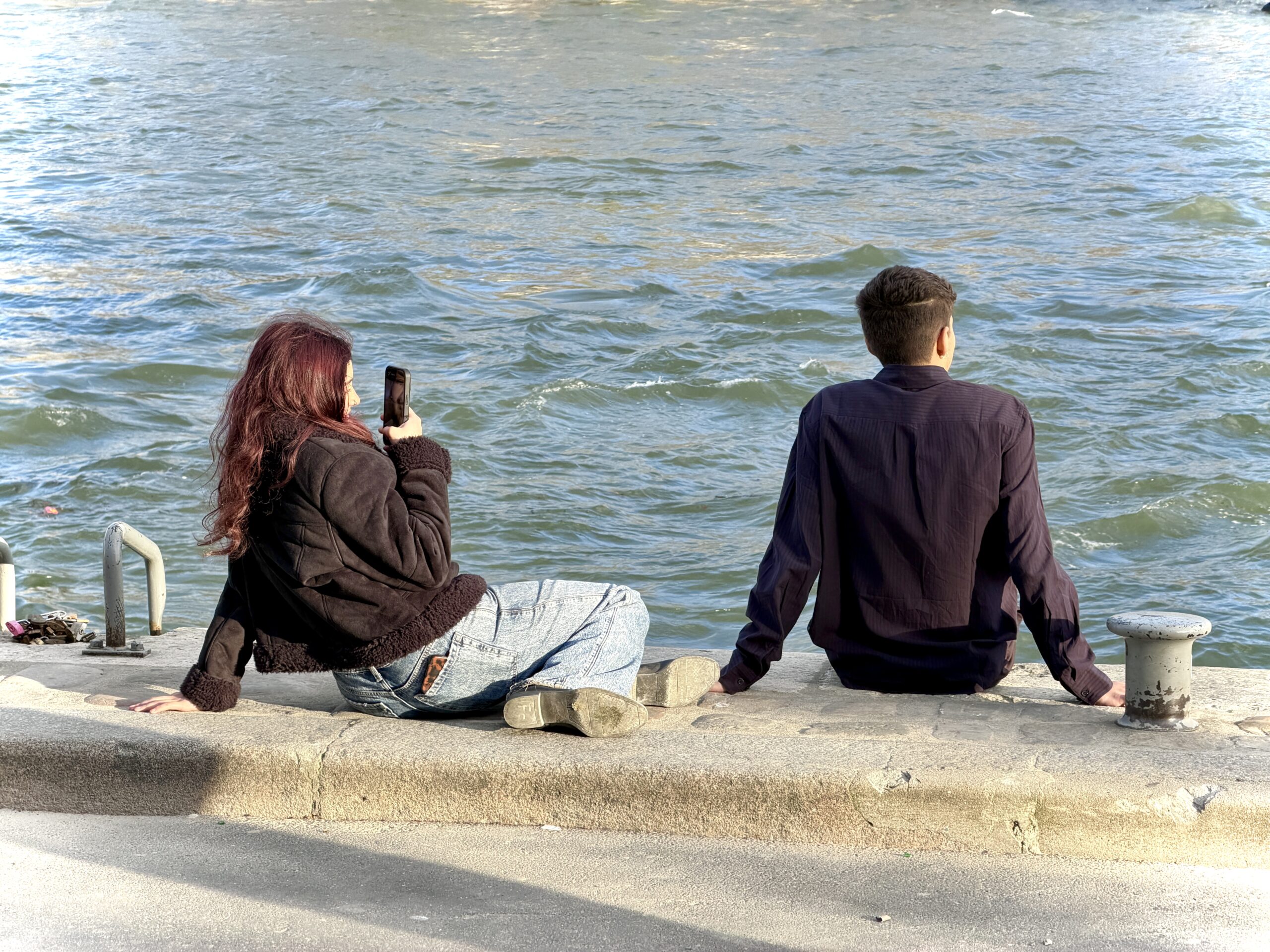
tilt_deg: -8.5
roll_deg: +0.6
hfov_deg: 19.6
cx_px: 635
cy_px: 476
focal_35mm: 100
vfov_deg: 14.8
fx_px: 3669
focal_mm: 16.89
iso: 50
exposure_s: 1/266
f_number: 2.8
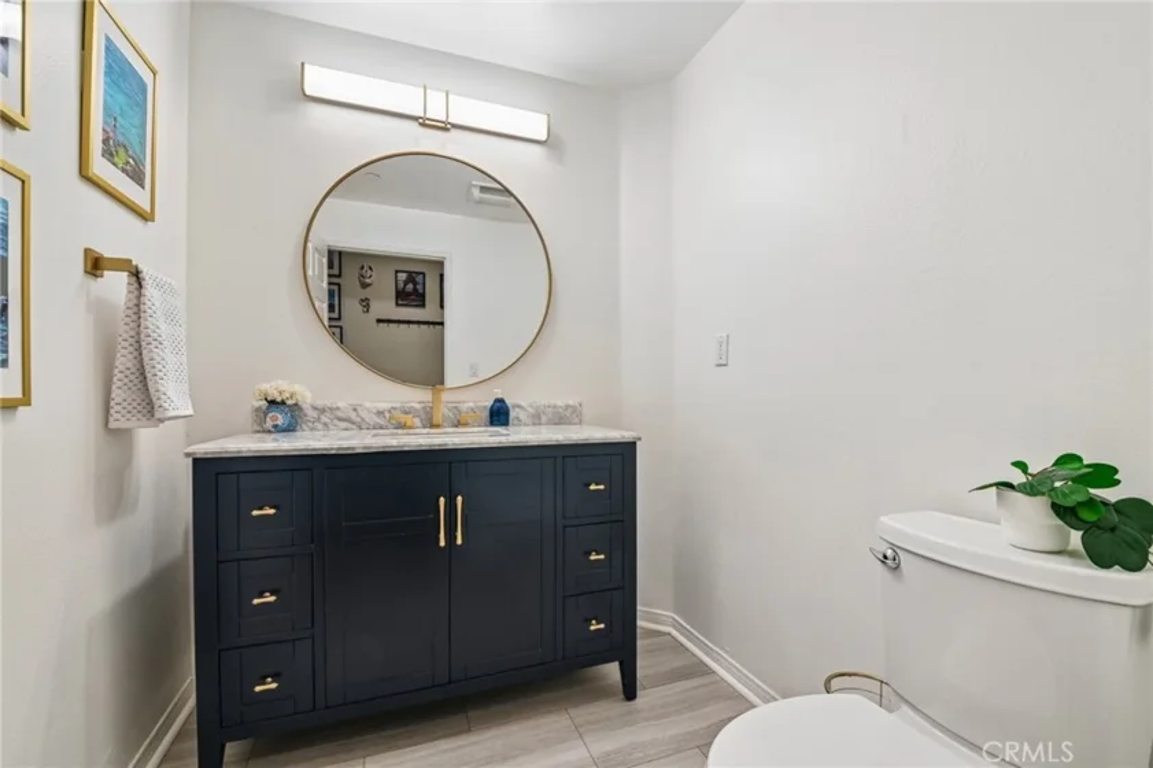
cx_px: 576
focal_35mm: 15
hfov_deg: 100.4
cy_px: 384
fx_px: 480
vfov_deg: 77.3
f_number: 8
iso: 250
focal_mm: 15
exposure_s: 1/8
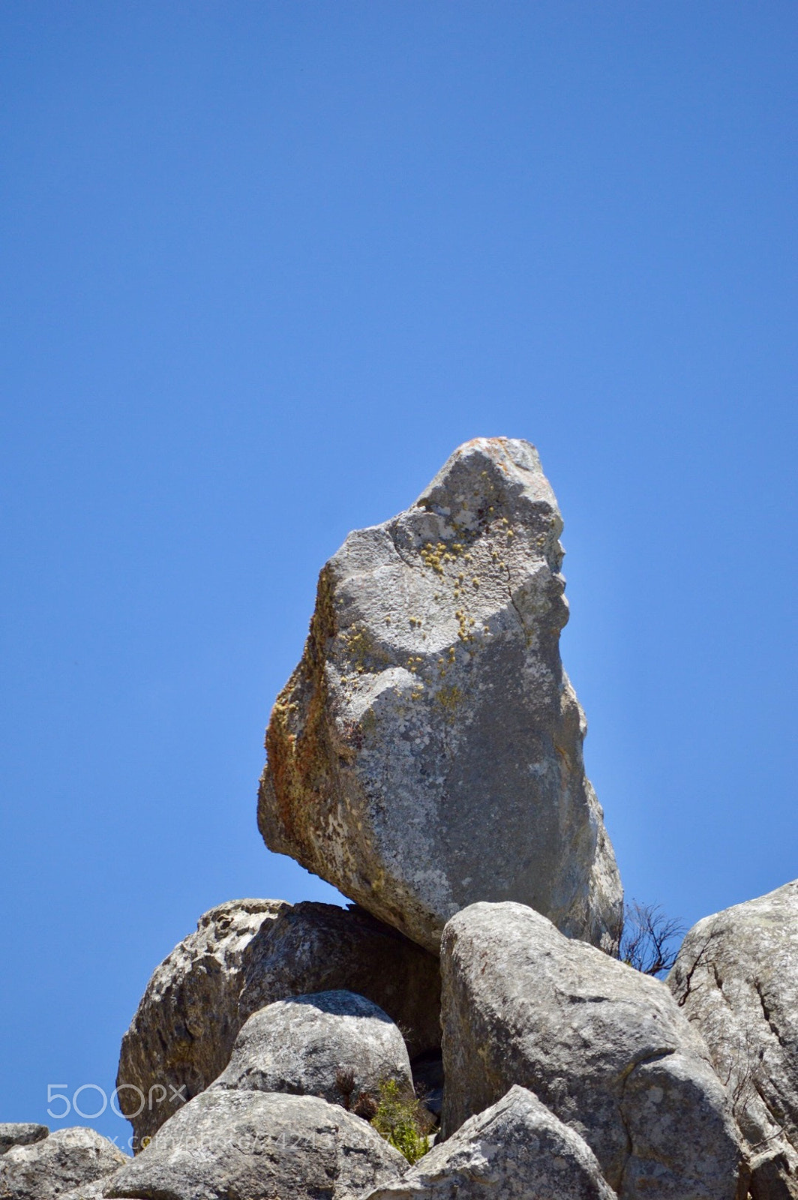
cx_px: 399
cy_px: 600
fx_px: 9992
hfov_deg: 4.6
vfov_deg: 6.9
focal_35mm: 300
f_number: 5.6
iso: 400
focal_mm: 200
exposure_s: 1/500
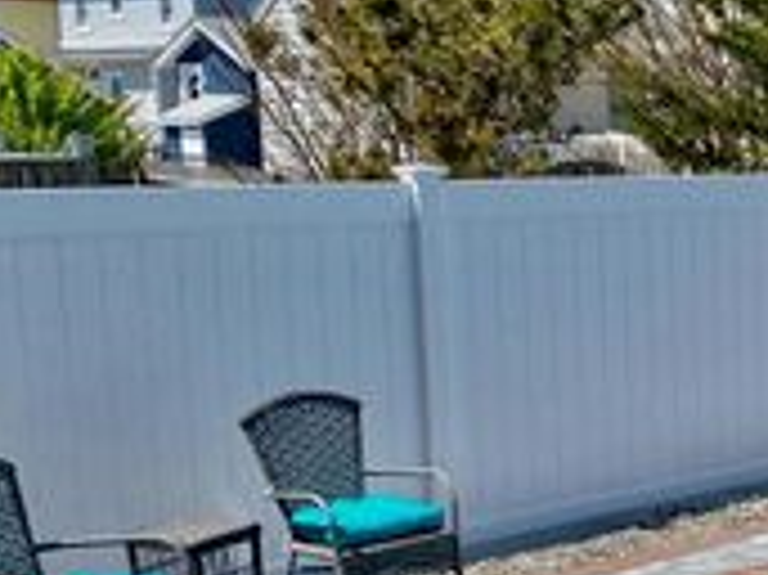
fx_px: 1685
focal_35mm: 76
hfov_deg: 23.1
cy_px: 469
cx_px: 966
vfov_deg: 19.1
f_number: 1.8
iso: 32
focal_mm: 4.25
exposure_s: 1/3984
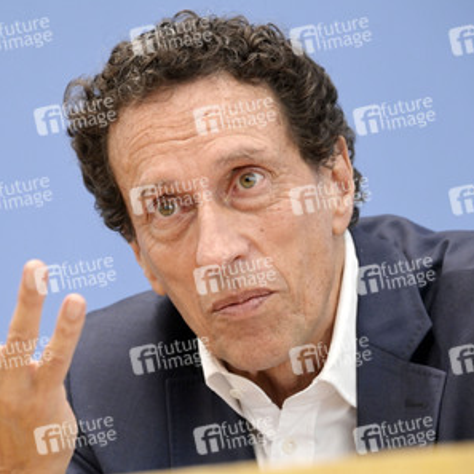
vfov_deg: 8.0
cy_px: 236
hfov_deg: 8.0
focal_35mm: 219
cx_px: 192
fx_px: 3393
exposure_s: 1/400
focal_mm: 170
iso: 3200
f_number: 5.6
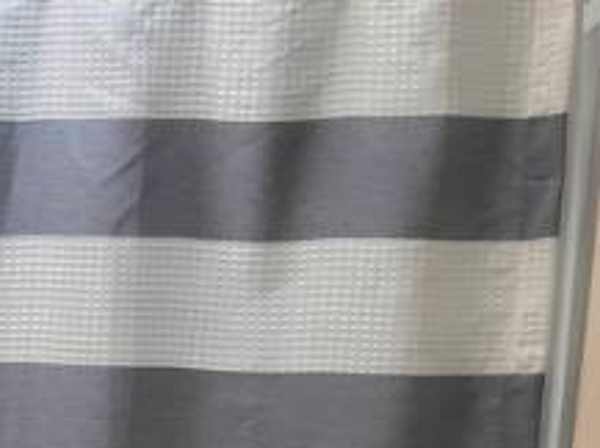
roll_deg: -0.9
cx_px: -465
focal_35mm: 102
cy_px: 726
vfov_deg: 13.4
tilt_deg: -11.5
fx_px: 1765
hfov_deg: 16.4
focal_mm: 5.1
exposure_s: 1/120
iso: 40
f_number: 1.6
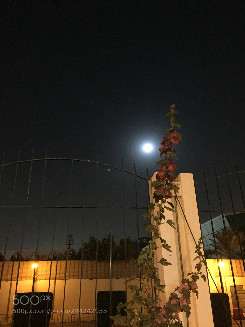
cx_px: 122
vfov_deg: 61.7
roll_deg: +0.9
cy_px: 164
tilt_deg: +24.3
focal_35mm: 29
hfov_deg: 48.2
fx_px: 274
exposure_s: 1/4
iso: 250
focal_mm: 4.15
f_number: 2.2
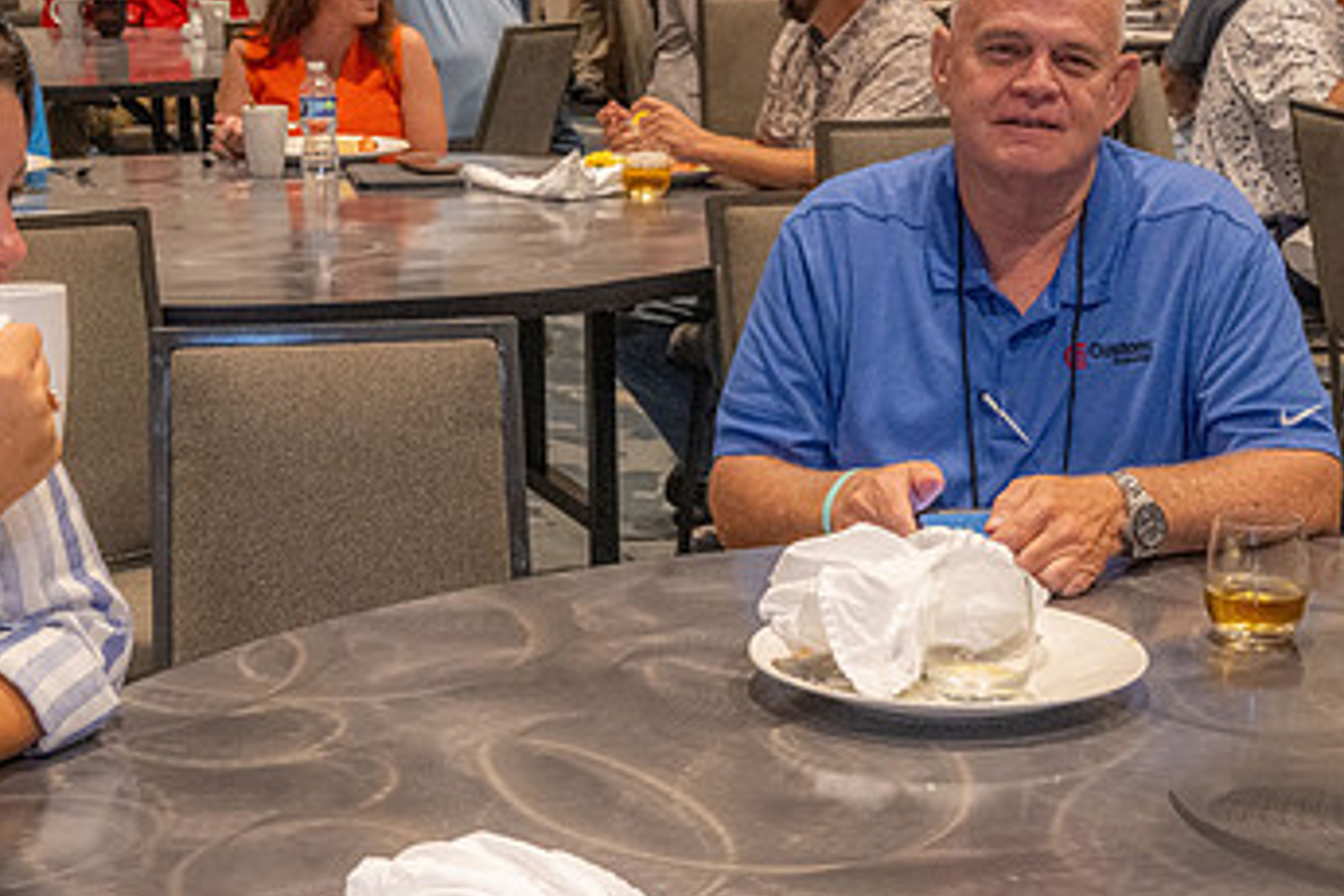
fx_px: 2949
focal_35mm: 79
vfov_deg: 17.3
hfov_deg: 25.7
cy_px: 454
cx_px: 678
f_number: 9
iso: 4000
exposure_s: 1/125
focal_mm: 47
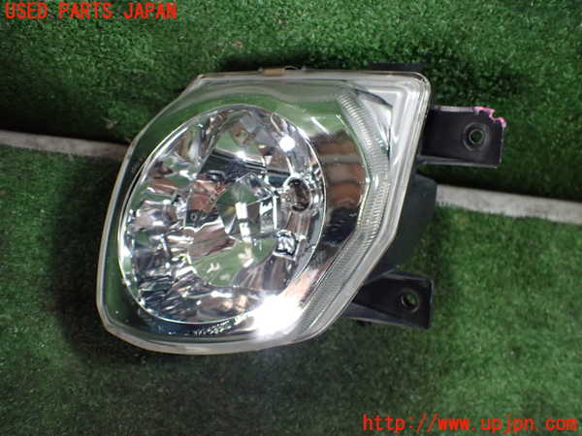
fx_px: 504
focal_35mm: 30
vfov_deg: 46.8
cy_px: 218
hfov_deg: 60.0
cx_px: 291
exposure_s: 1/125
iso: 640
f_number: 2.3
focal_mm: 5.4
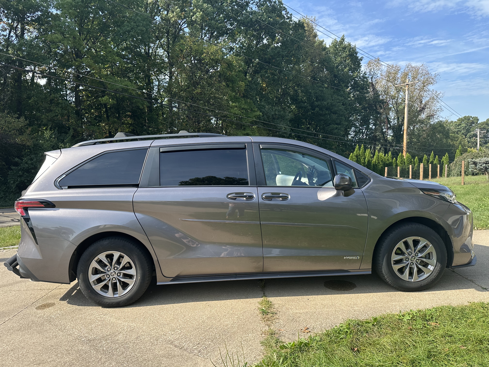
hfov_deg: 71.6
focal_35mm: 24
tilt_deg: -4.5
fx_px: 339
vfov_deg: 56.8
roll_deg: +0.8
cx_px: 244
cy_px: 184
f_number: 1.78
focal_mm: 6.86
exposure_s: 1/1272
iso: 80
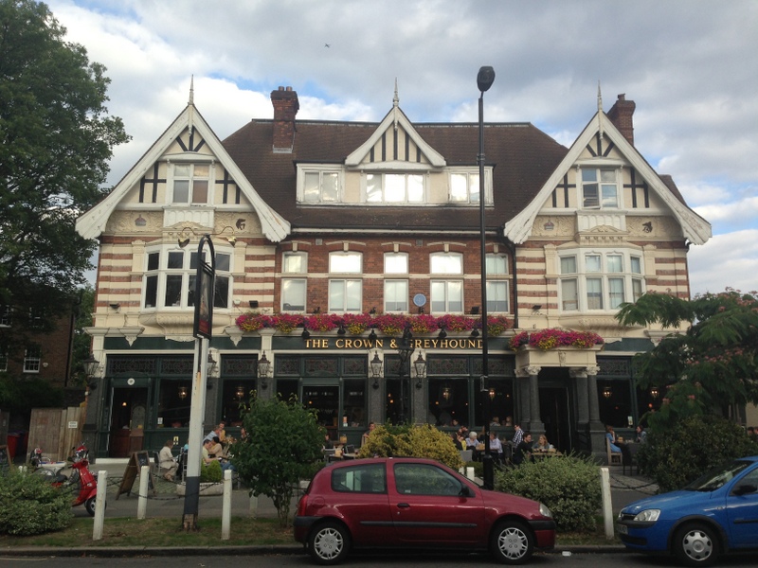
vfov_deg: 42.9
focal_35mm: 33
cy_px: 284
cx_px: 379
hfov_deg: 55.4
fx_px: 723
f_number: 2.4
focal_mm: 4.13
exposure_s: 1/565
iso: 50
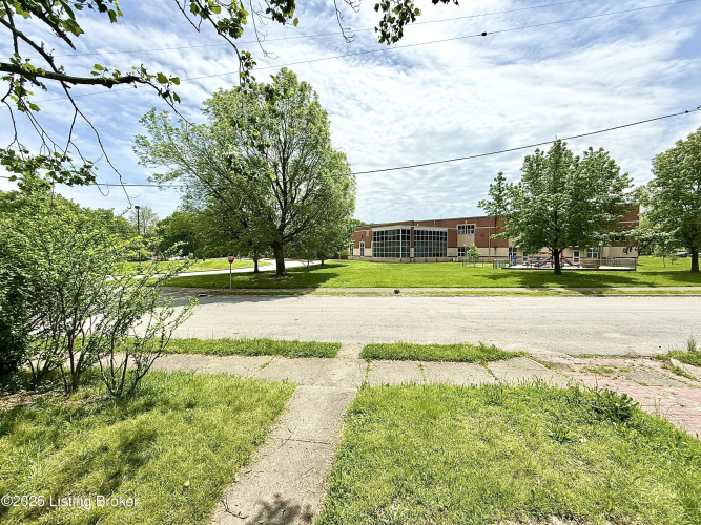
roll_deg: +0.9
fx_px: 283
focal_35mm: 14
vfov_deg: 85.7
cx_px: 350
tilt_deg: -0.9
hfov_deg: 102.1
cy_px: 262
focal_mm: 2.22
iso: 50
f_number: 2.2
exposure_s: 1/5155
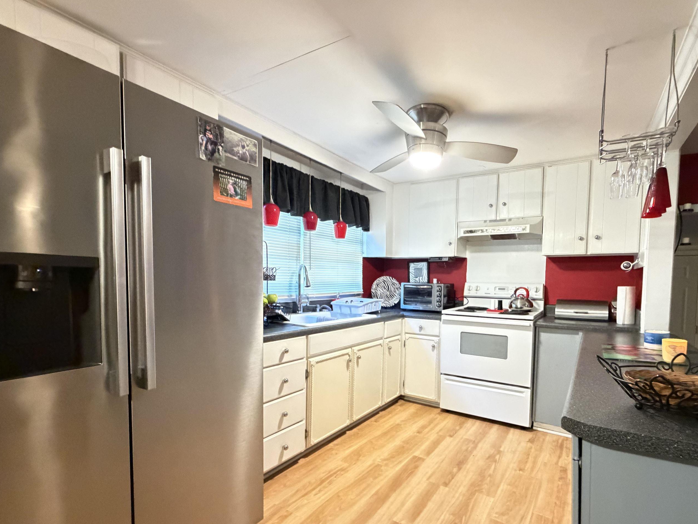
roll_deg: -0.9
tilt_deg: -3.1
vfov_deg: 74.3
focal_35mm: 17
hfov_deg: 90.4
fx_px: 343
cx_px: 399
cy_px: 299
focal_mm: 2.22
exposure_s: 1/30
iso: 1600
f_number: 2.2
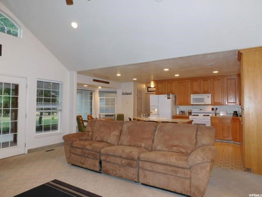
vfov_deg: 58.9
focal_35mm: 23
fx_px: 174
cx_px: 131
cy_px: 98
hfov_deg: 73.9
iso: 200
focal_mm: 4
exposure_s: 1/30
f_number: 3
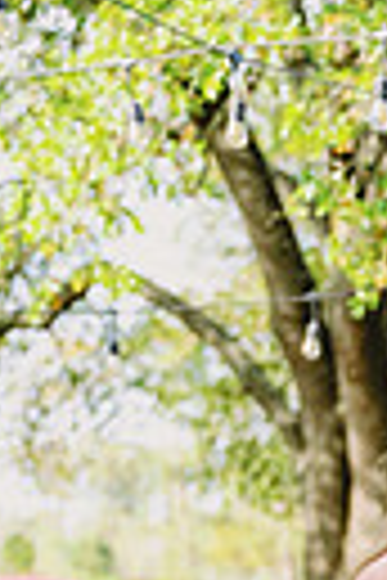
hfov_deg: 7.3
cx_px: 639
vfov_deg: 10.6
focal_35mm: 185
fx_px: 2983
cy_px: 967
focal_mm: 53
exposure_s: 1/800
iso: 200
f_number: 2.8
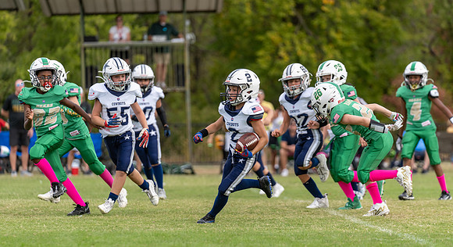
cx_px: 224
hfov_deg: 10.1
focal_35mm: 215
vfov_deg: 5.5
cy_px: 150
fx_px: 2563
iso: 200
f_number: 3.5
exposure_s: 1/1250
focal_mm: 200
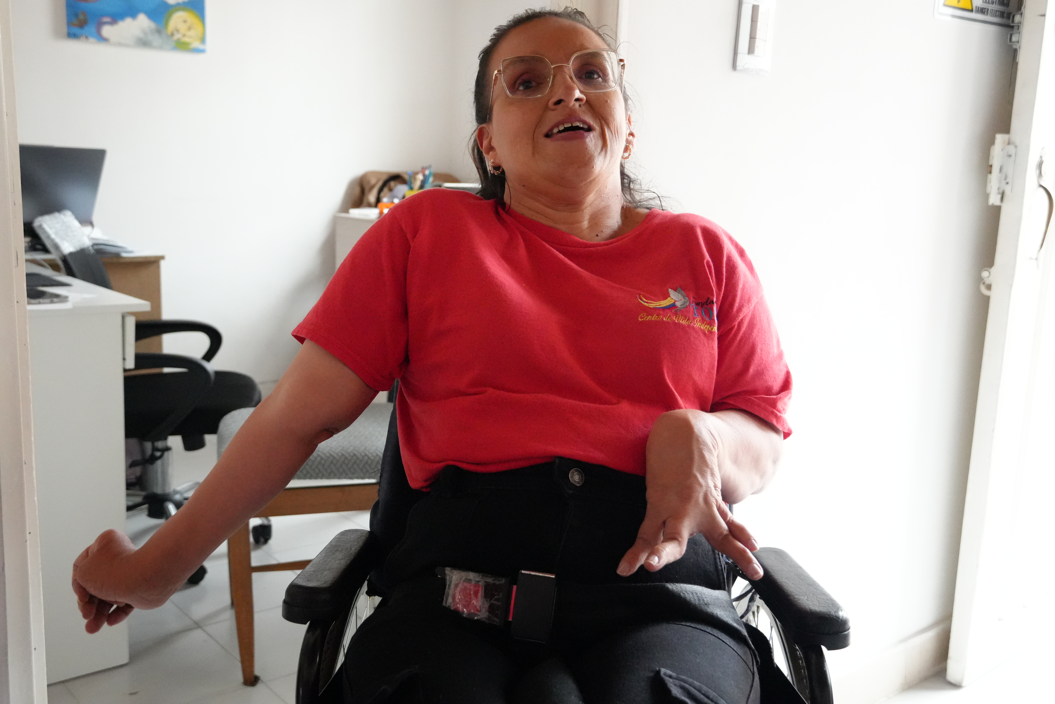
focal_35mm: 36
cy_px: 352
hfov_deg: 53.1
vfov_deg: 36.9
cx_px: 528
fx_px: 1055
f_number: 4
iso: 5000
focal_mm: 24
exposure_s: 1/160
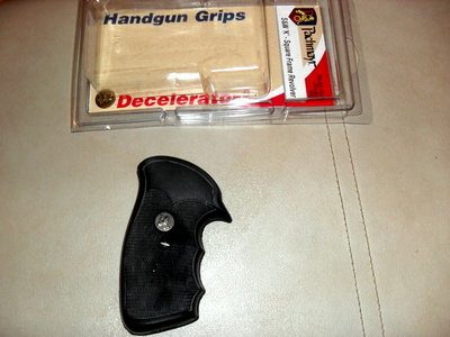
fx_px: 455
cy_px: 168
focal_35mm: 35
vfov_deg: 40.7
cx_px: 225
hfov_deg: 52.6
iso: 200
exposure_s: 1/45
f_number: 2.8
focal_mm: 6.2
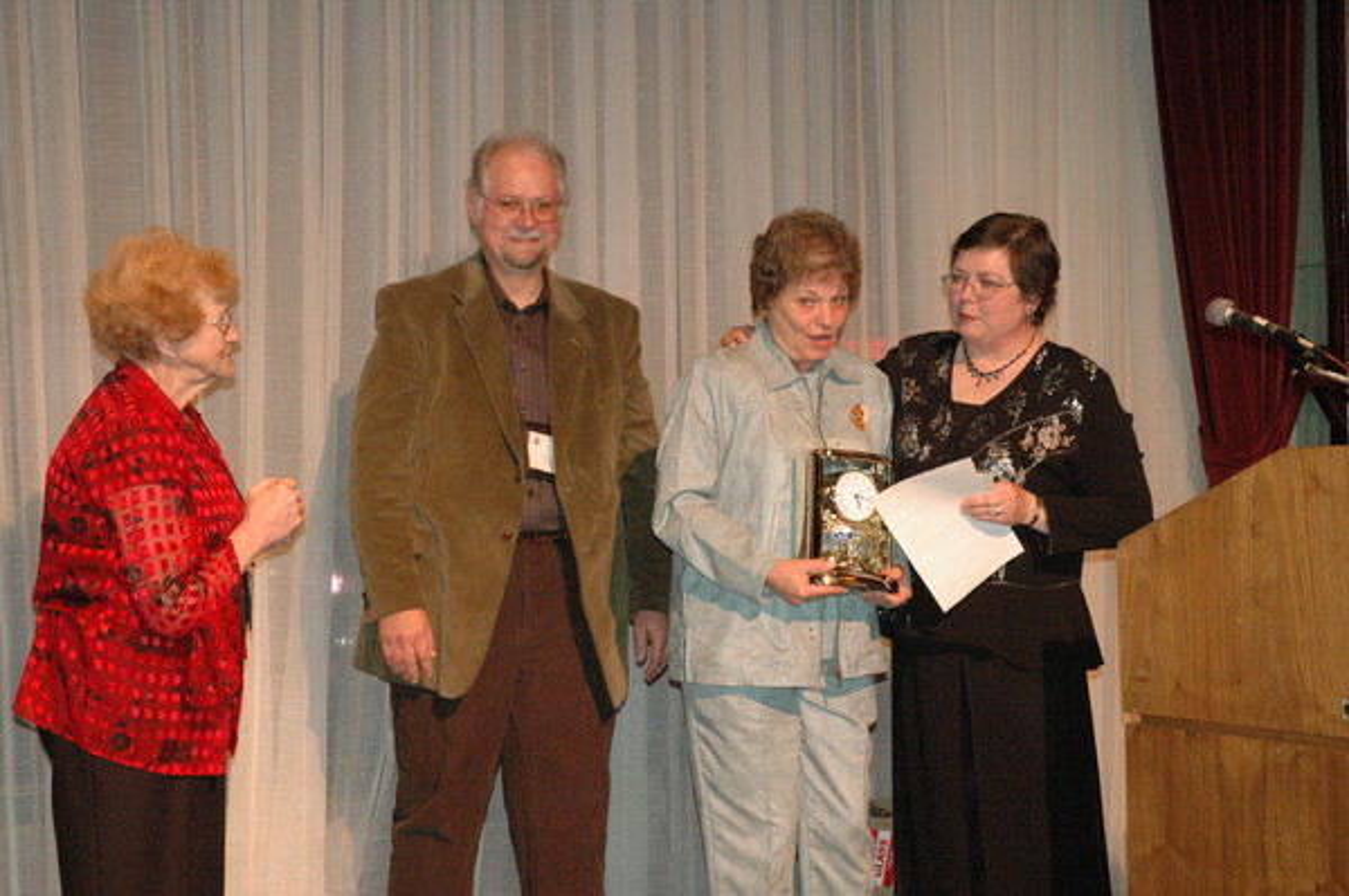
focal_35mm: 69
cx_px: 674
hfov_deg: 29.3
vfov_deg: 19.7
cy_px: 448
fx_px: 2583
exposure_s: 1/60
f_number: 5
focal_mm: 46
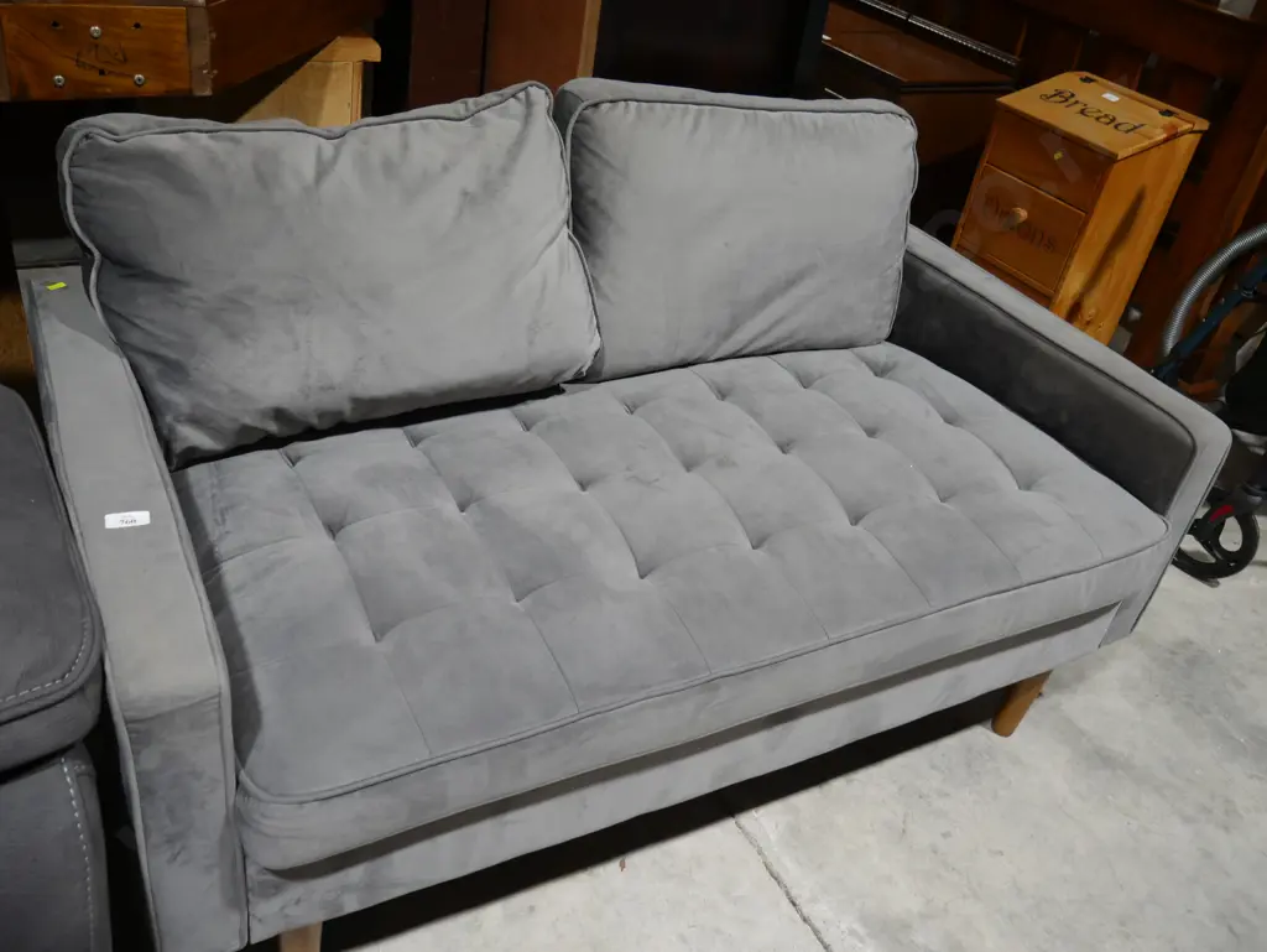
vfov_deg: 44.2
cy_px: 476
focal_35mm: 32
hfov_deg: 56.8
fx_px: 1172
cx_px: 634
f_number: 4
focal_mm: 16
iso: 320
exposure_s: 1/60
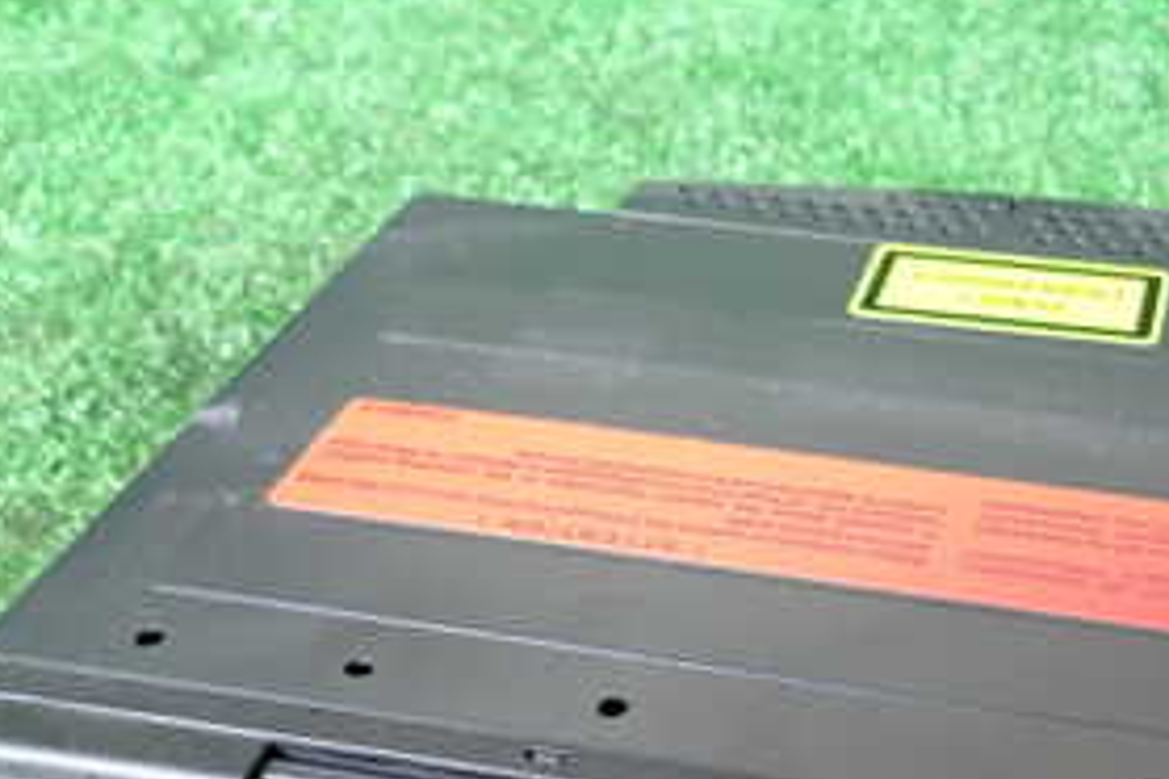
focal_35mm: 56
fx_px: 1818
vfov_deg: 23.5
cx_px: 964
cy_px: 716
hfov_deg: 34.4
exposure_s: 1/40
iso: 320
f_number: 2
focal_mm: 4.5
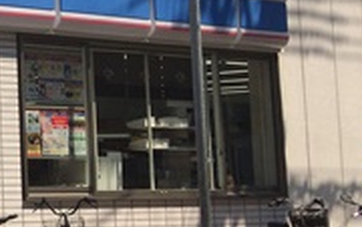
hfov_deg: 16.5
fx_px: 1077
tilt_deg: +7.2
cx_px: -253
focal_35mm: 109
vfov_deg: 11.9
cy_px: 8
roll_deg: +0.5
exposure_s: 1/2564
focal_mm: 4.15
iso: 32
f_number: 2.2
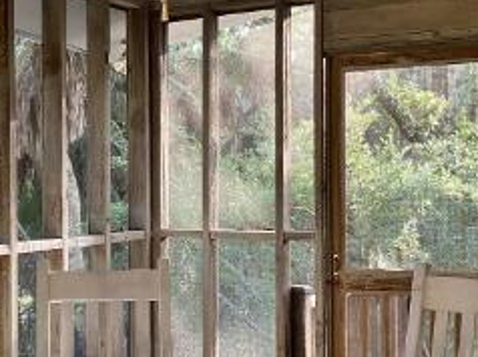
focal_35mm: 70
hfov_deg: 27.5
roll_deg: -0.1
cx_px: 131
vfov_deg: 20.9
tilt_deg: -2.4
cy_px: 235
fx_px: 966
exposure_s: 1/60
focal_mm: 4.25
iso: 64
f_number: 1.8
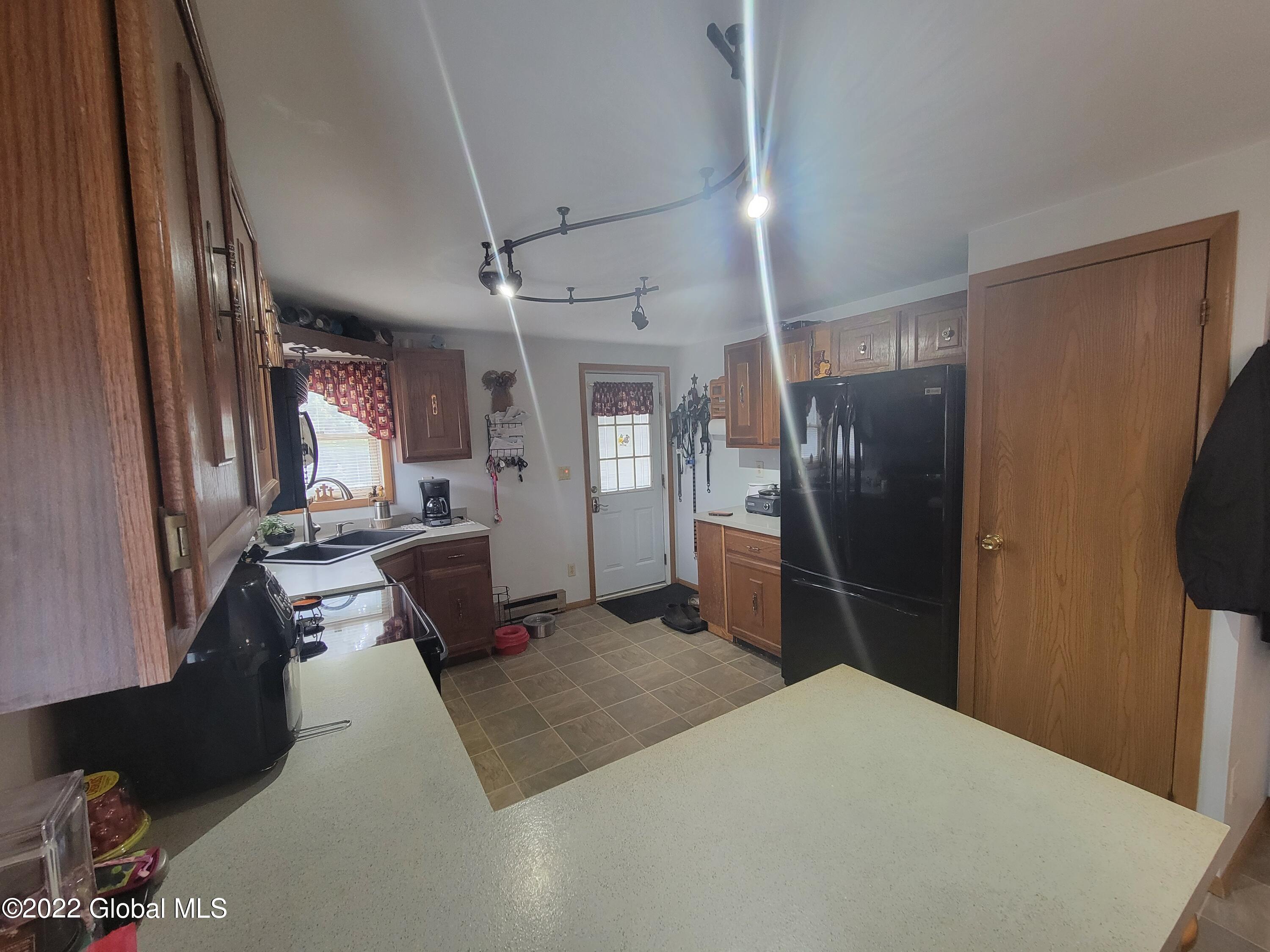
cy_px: 476
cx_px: 635
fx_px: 477
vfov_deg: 89.9
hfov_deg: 106.2
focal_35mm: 13
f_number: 2.2
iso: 320
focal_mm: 2.2
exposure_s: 1/40
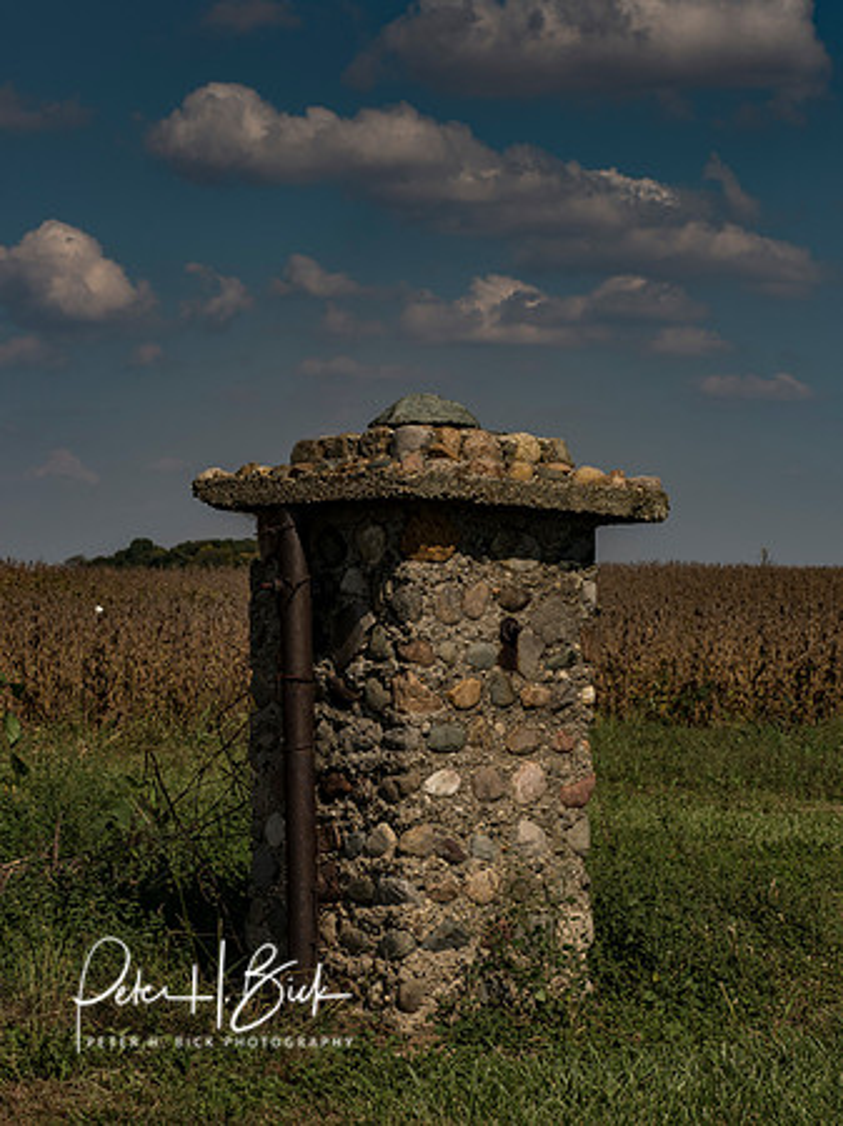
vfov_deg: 16.4
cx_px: 422
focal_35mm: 120
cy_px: 563
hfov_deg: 12.3
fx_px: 3900
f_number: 10
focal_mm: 60
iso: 250
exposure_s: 1/500
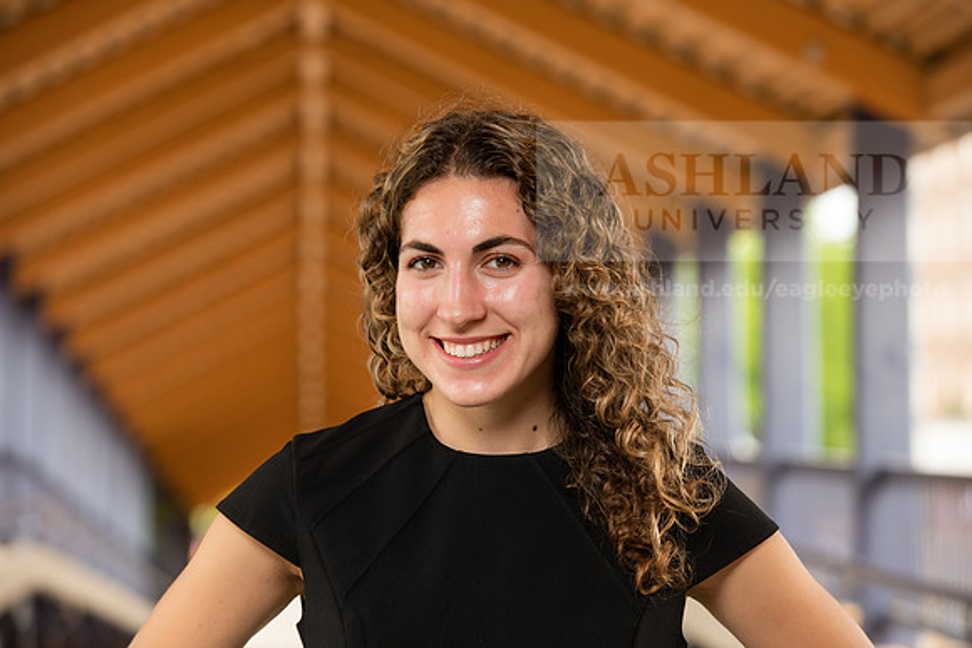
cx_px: 486
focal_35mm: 145
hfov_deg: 14.2
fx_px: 3916
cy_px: 324
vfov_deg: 9.5
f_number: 5.6
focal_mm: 145
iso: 400
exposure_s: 1/200
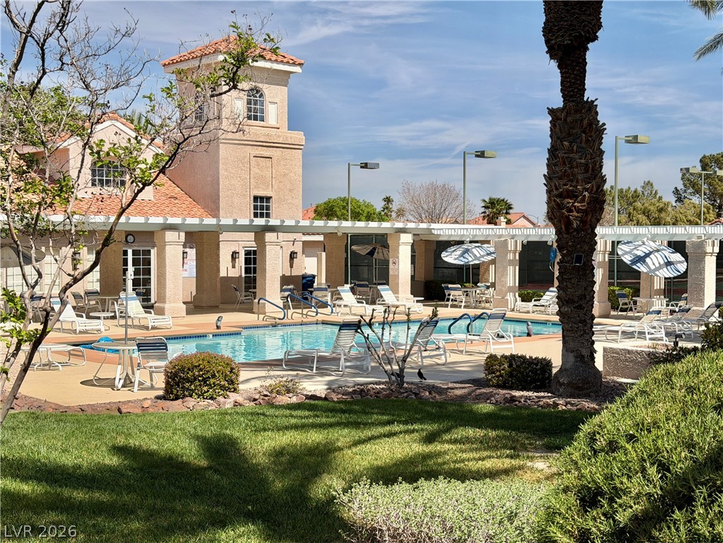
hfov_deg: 39.7
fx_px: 1003
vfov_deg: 30.3
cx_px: 362
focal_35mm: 48
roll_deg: -0.2
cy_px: 272
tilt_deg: -2.3
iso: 64
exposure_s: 1/9901
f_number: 1.78
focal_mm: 6.76
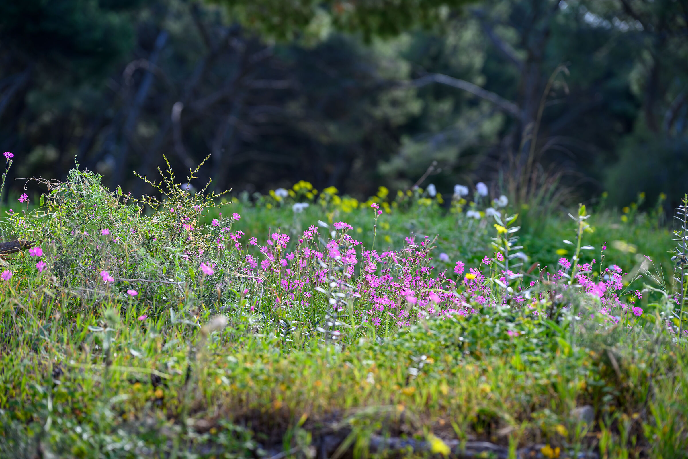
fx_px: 2293
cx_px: 344
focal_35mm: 120
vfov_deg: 11.4
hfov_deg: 17.1
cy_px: 230
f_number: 5
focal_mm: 120
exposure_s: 1/160
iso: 125
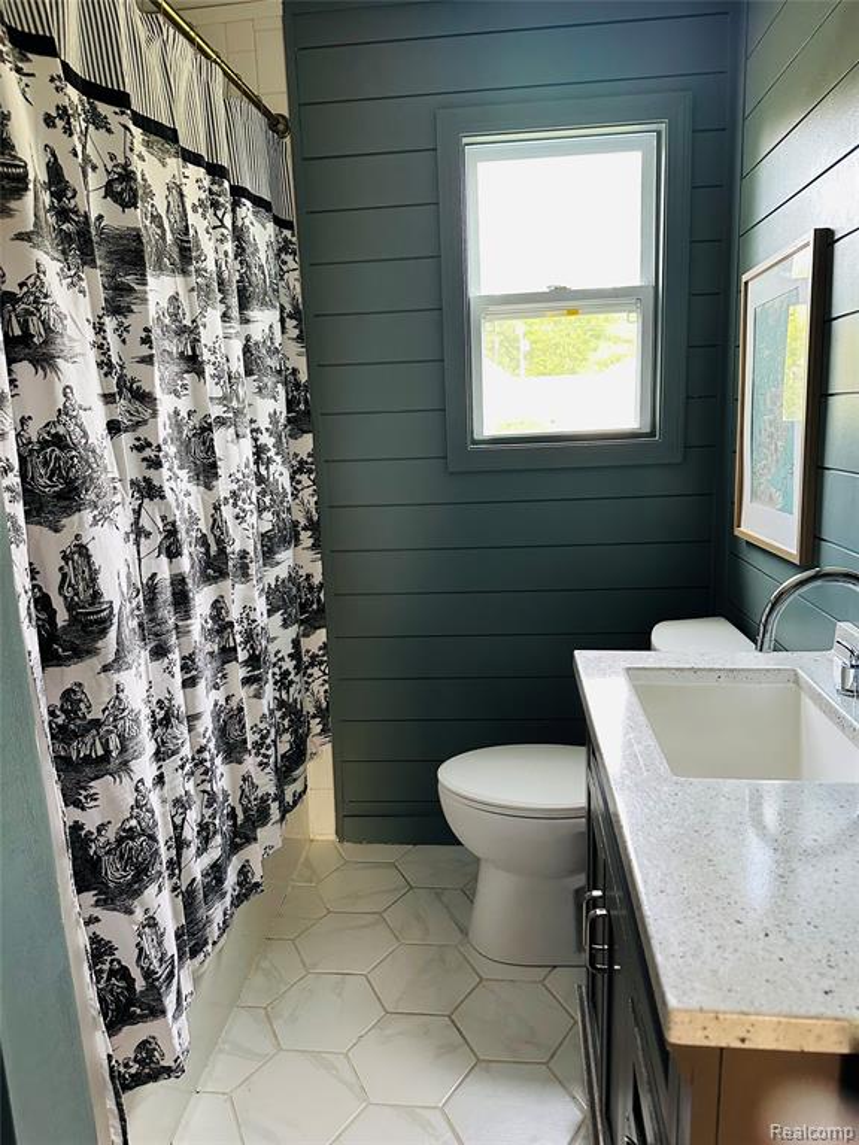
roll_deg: +2.5
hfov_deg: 56.8
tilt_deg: -11.4
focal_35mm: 24
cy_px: 572
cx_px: 430
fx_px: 794
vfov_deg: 71.6
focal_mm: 6.86
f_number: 1.78
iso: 400
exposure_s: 1/60
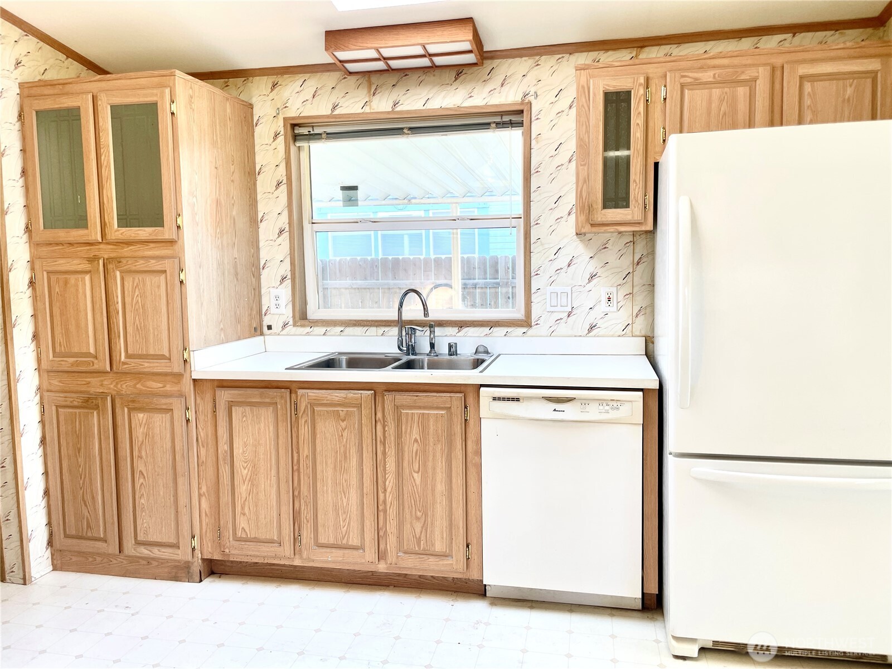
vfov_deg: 53.1
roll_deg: +1.3
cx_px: 446
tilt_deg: -4.4
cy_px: 334
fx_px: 670
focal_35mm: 26
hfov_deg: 67.3
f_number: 1.6
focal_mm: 4.2
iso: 32
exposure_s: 1/129
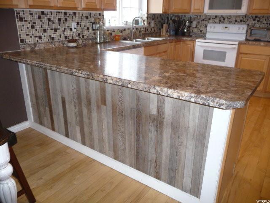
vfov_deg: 49.7
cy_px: 102
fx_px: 218
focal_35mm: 28
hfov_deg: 63.4
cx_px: 135
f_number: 3.3
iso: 250
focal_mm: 4.7
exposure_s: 1/30
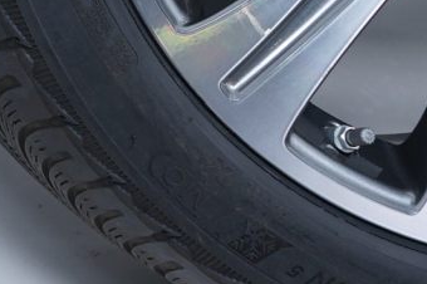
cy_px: -298
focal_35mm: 164
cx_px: -496
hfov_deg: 11.1
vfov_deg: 7.9
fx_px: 1943
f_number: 7.1
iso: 250
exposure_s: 1/100
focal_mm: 29
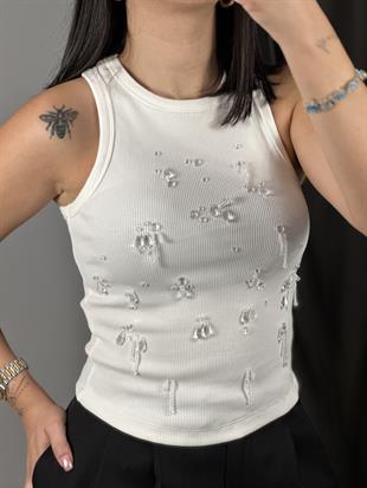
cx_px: 184
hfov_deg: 19.1
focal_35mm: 77
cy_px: 244
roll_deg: +0.9
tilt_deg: -29.8
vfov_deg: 25.3
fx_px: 1088
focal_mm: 9
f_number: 2.8
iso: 100
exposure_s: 1/100
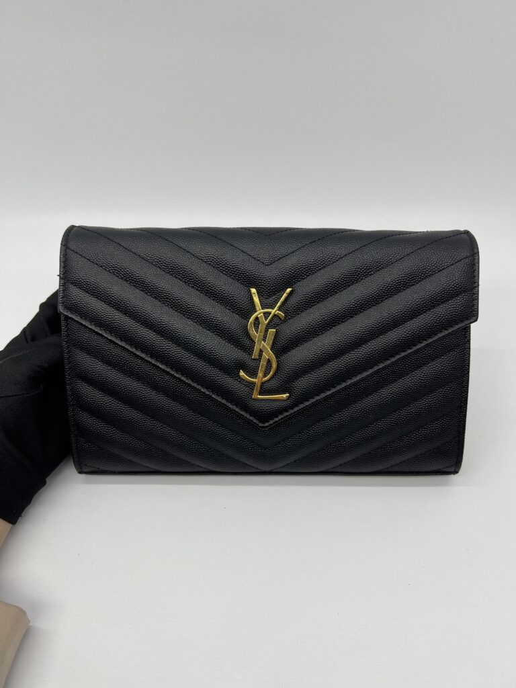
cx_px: 258
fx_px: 517
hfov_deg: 53.1
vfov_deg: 67.3
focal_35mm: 26
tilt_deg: -48.3
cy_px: 344
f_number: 1.5
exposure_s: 1/359
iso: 50
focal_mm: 5.7
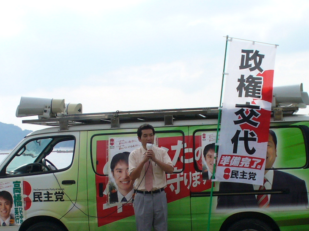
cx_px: 159
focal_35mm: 81
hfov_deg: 24.1
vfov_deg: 18.0
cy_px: 199
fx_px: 723
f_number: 5.6
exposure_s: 1/320
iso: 80
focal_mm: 6.1
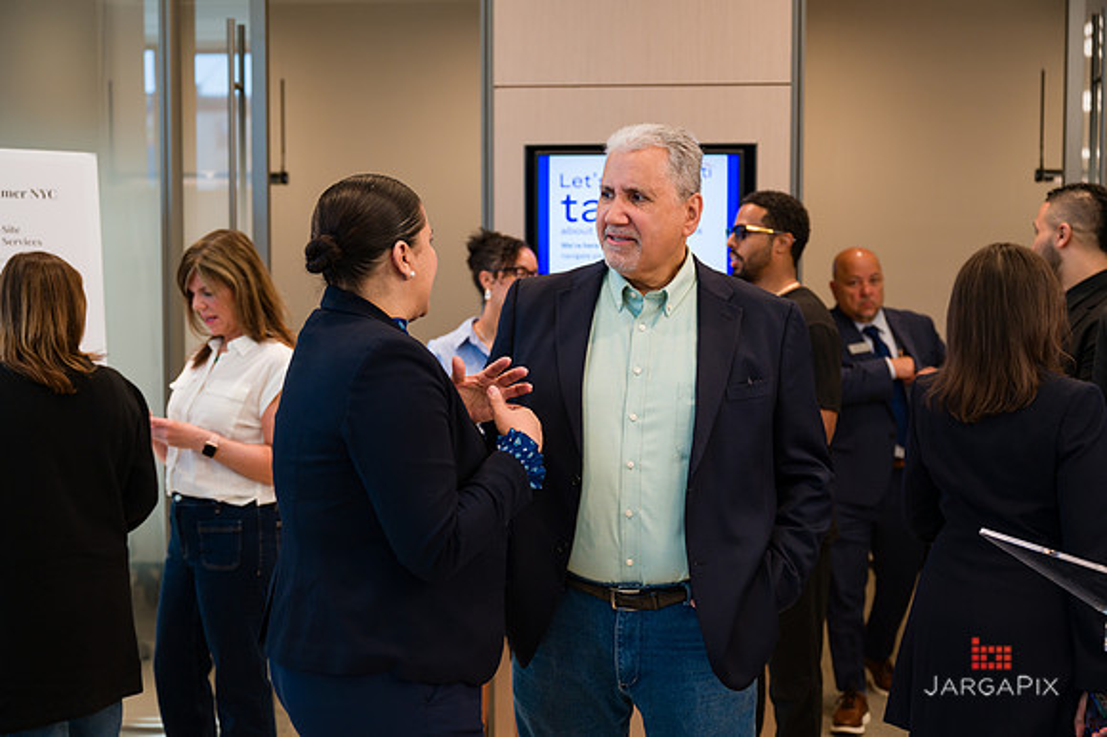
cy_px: 368
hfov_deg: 41.9
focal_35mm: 47
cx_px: 554
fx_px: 1445
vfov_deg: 28.6
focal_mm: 47
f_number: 3.2
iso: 500
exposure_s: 1/200
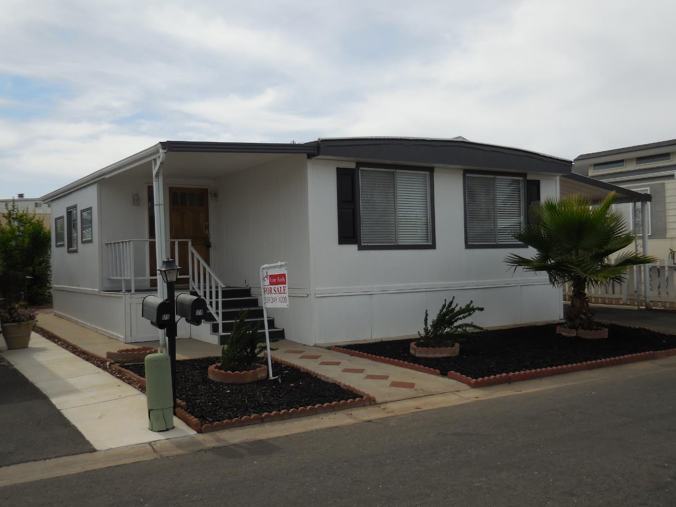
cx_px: 338
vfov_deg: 42.9
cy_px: 254
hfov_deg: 55.4
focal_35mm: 33
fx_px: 644
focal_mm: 5.9
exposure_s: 1/1600
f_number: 3.7
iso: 125
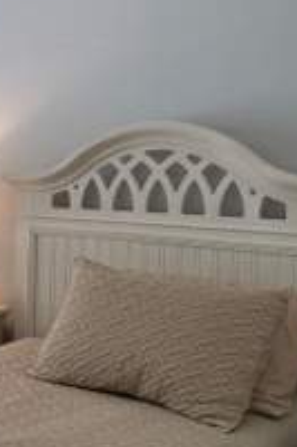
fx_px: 744
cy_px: 257
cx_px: -176
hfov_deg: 19.1
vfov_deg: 33.4
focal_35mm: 60
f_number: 1.78
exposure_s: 1/174
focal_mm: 6.76
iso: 200
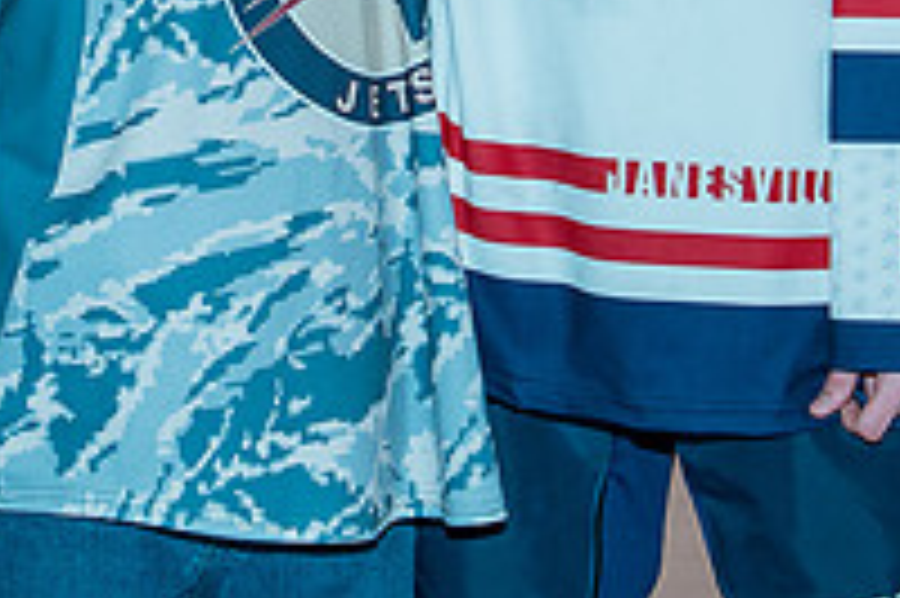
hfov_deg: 11.9
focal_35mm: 173
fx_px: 4321
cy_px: -334
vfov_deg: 7.8
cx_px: 454
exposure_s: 1/200
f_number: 4.5
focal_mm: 36
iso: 200
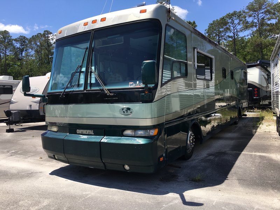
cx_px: 140
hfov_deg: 61.7
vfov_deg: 48.2
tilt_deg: +0.4
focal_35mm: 29
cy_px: 105
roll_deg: +3.5
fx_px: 235
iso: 25
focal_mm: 4.15
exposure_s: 1/1241
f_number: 2.2
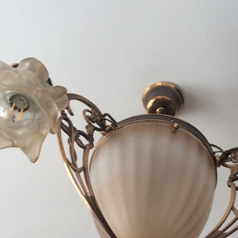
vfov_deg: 22.8
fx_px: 583
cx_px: 170
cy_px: 177
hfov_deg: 22.9
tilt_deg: +58.8
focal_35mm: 75
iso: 40
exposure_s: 1/50
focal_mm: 3.3
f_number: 2.4
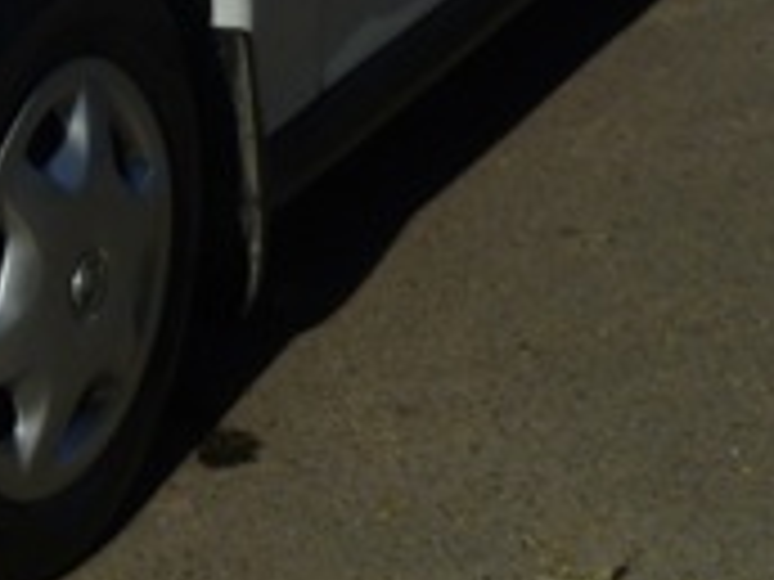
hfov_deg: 14.3
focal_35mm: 129
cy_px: -324
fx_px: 2884
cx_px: -378
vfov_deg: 11.0
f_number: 9
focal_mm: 6.6
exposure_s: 1/250
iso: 80
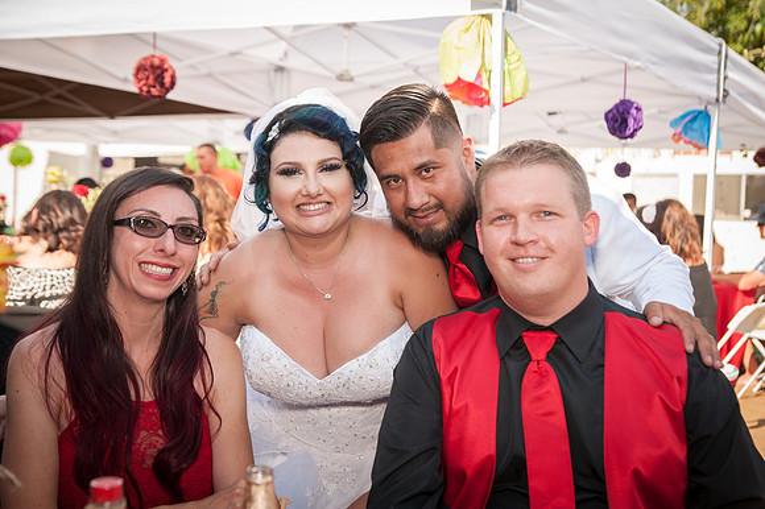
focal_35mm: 52
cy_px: 254
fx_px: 1105
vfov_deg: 25.9
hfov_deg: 38.2
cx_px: 382
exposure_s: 1/500
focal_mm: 52
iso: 200
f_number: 5
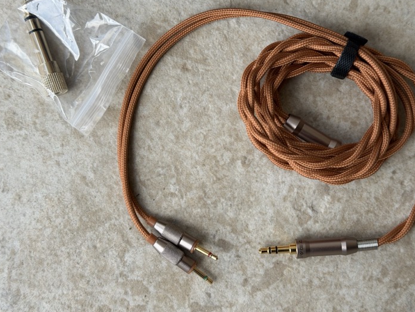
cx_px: 219
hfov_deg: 34.9
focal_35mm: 55
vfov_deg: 26.6
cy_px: 143
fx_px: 660
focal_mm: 6.76
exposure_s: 1/675
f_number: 1.78
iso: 64
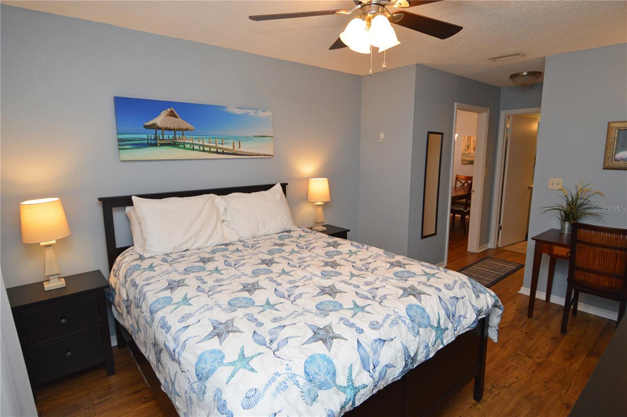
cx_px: 314
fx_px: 313
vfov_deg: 67.3
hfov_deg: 90.1
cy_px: 208
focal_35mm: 18
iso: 560
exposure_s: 1/60
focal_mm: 12
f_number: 4
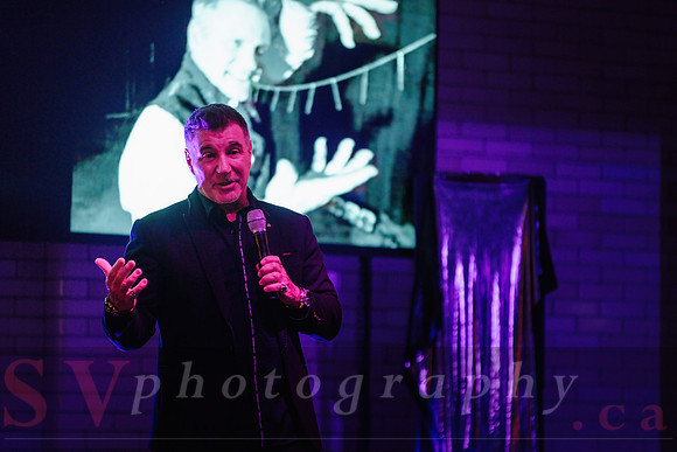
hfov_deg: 10.4
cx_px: 338
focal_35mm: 198
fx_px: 3724
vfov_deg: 6.9
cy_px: 226
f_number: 2.8
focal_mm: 198
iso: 1600
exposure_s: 1/160
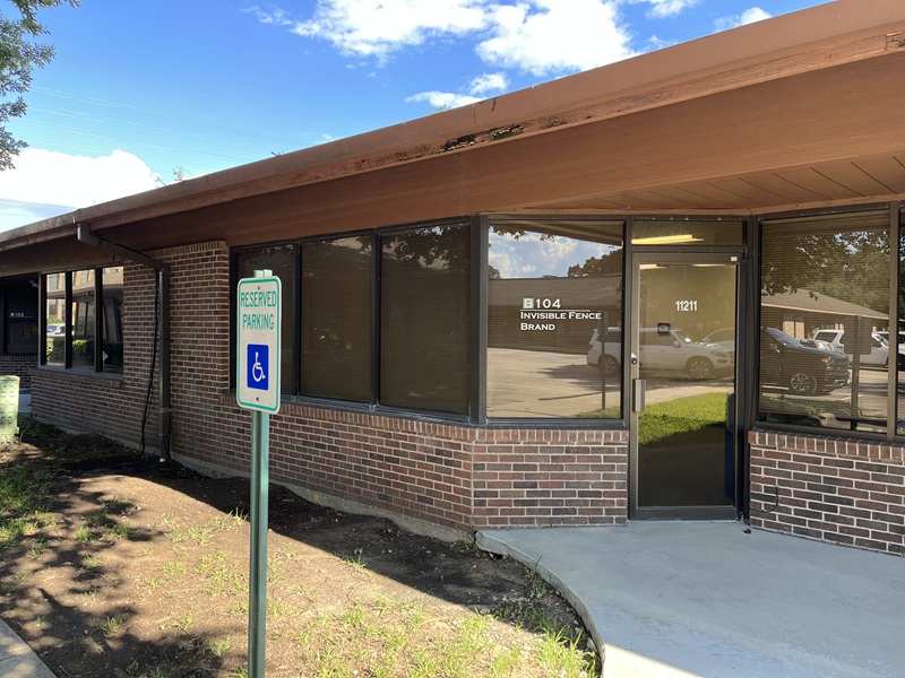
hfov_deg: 67.3
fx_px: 680
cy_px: 339
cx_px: 452
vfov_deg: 53.1
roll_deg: -0.2
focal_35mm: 26
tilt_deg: -0.6
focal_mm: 5.1
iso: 50
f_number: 1.6
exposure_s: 1/346
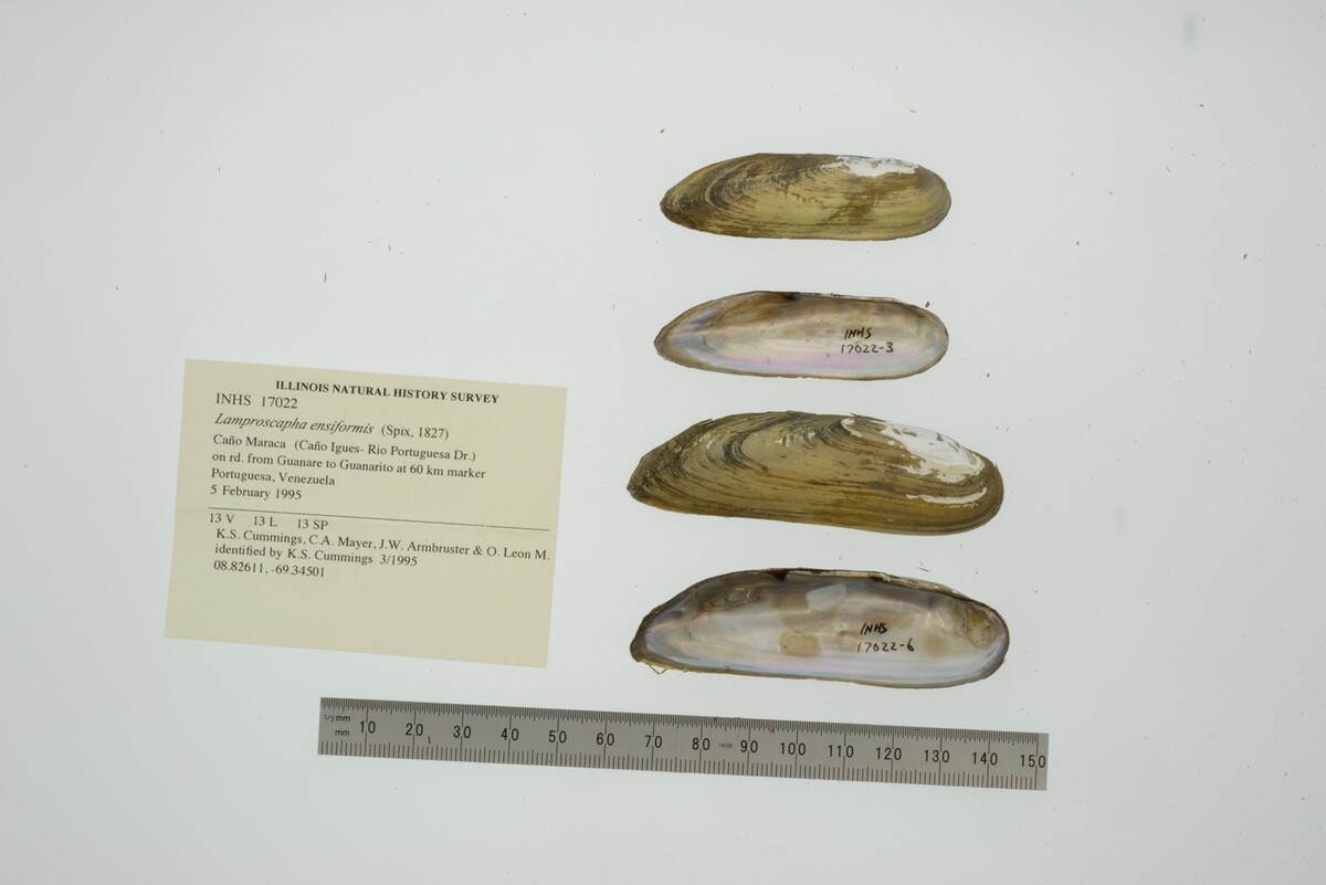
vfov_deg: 22.6
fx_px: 2211
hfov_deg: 33.4
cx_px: 663
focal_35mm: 60
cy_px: 442
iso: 100
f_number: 32
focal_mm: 60
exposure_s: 1/13
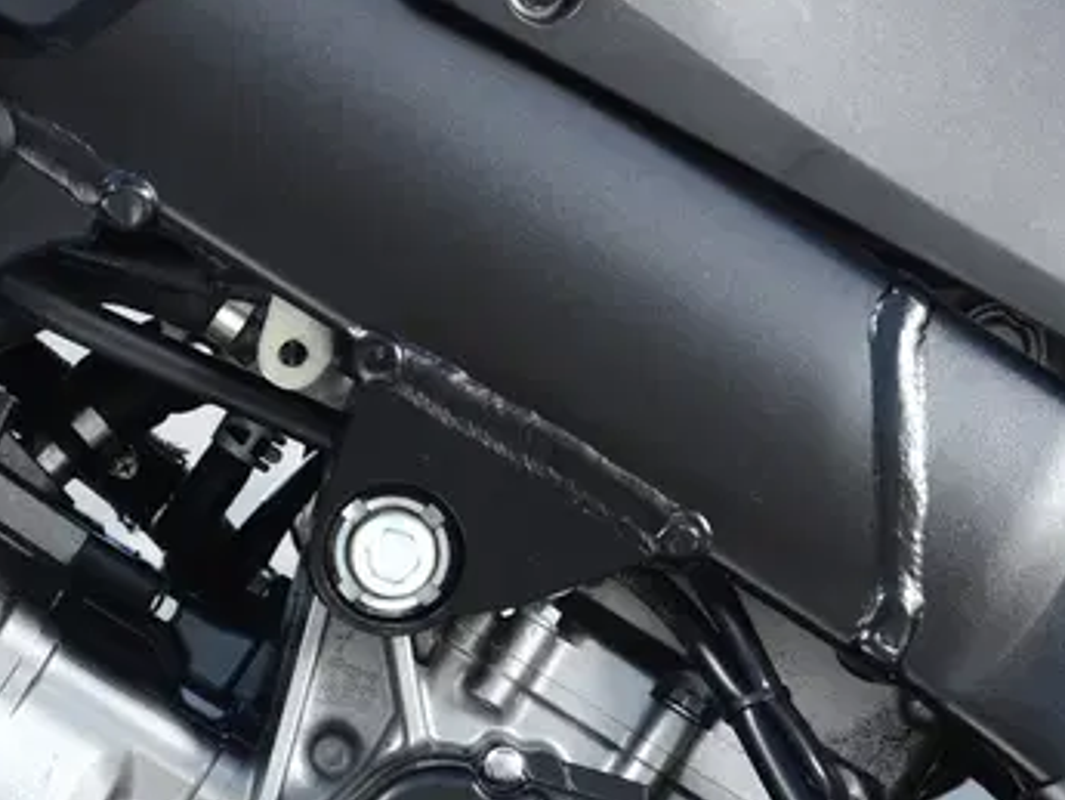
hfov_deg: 3.8
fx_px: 15973
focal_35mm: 519
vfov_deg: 2.9
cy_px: 950
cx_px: 701
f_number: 7.1
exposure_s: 1/200
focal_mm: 155
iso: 200
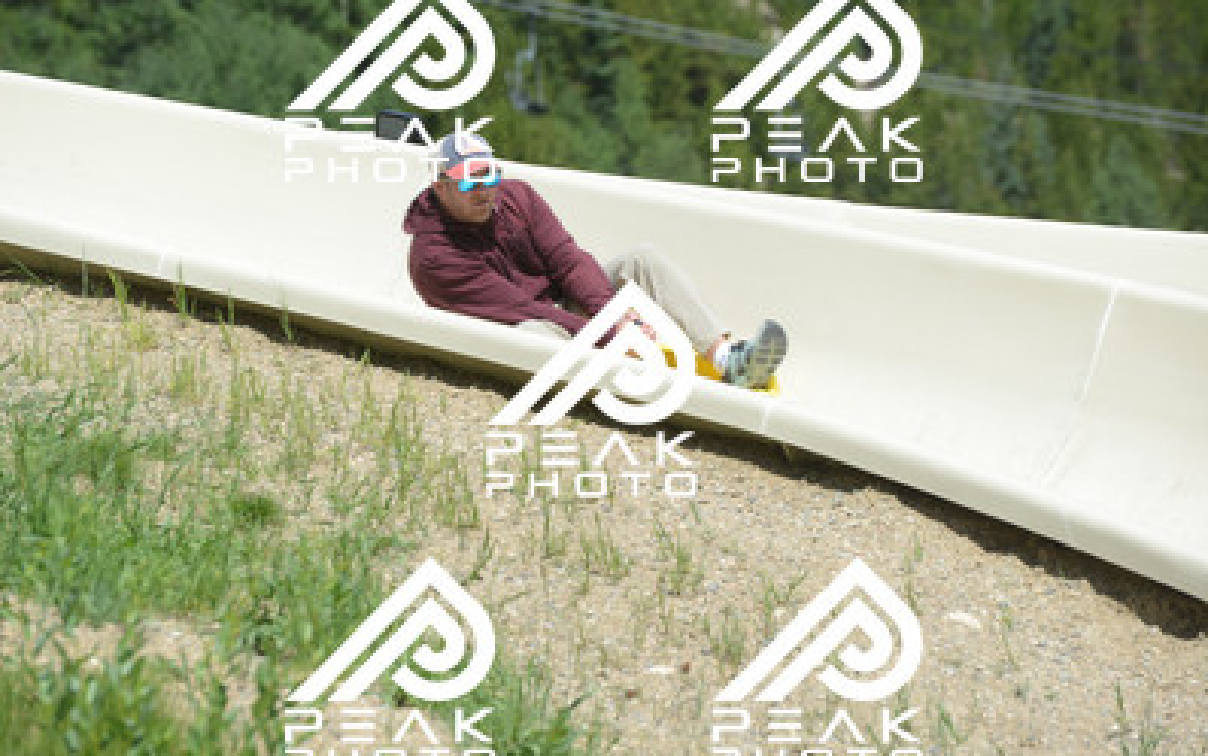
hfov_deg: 10.5
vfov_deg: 6.6
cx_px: 604
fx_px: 6586
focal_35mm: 200
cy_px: 369
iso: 200
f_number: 6.3
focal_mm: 195
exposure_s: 1/640
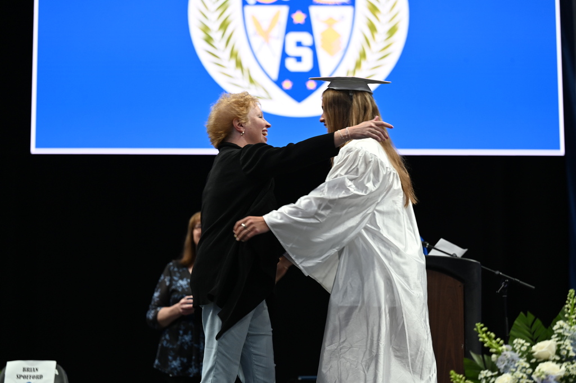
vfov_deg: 11.9
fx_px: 1838
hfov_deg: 17.8
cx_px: 288
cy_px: 192
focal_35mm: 115
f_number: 2.8
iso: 800
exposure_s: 1/125
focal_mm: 115
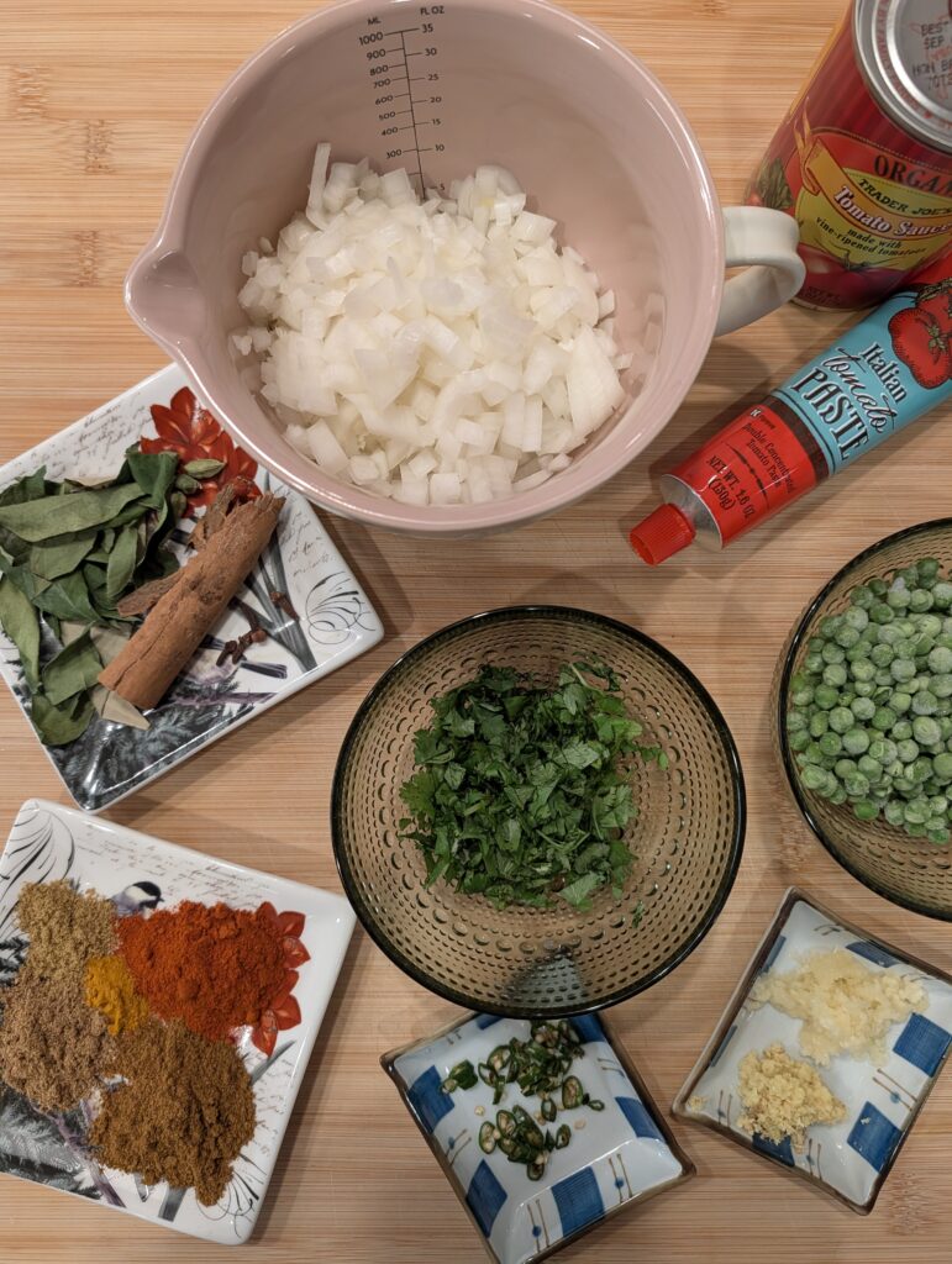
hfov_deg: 56.9
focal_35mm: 24
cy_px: 632
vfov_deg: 71.5
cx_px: 476
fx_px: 878
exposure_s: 1/60
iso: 362
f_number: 1.68
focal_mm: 6.9
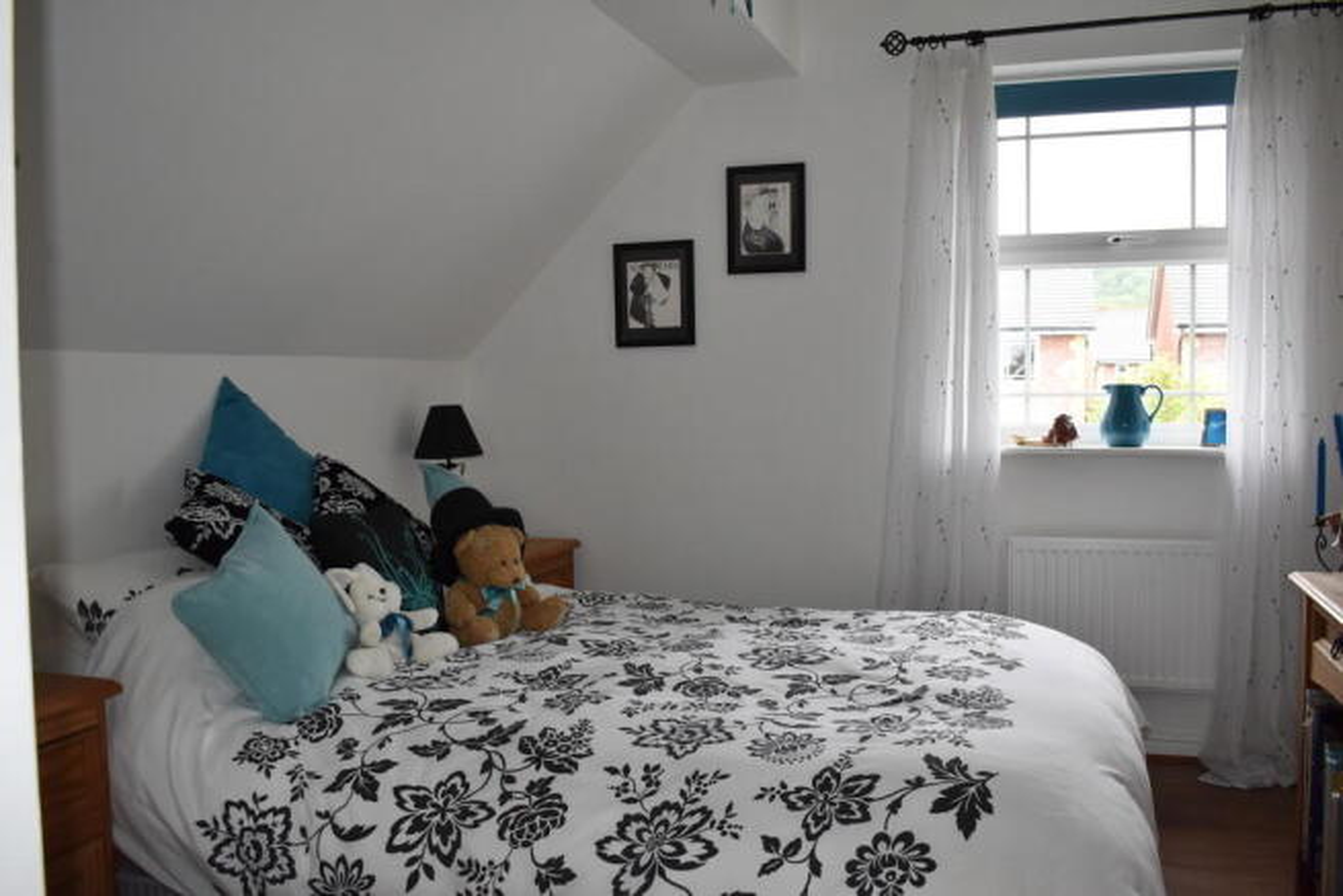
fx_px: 1175
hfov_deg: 59.5
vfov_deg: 41.7
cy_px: 448
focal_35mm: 32
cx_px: 672
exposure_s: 1/200
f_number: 4.5
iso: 800
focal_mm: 21
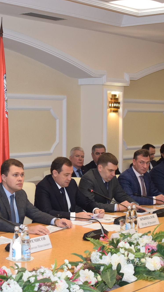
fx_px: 588
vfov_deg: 27.9
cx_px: 40
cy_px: 146
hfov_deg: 15.8
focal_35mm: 76
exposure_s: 1/100
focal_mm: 32
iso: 800
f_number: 5
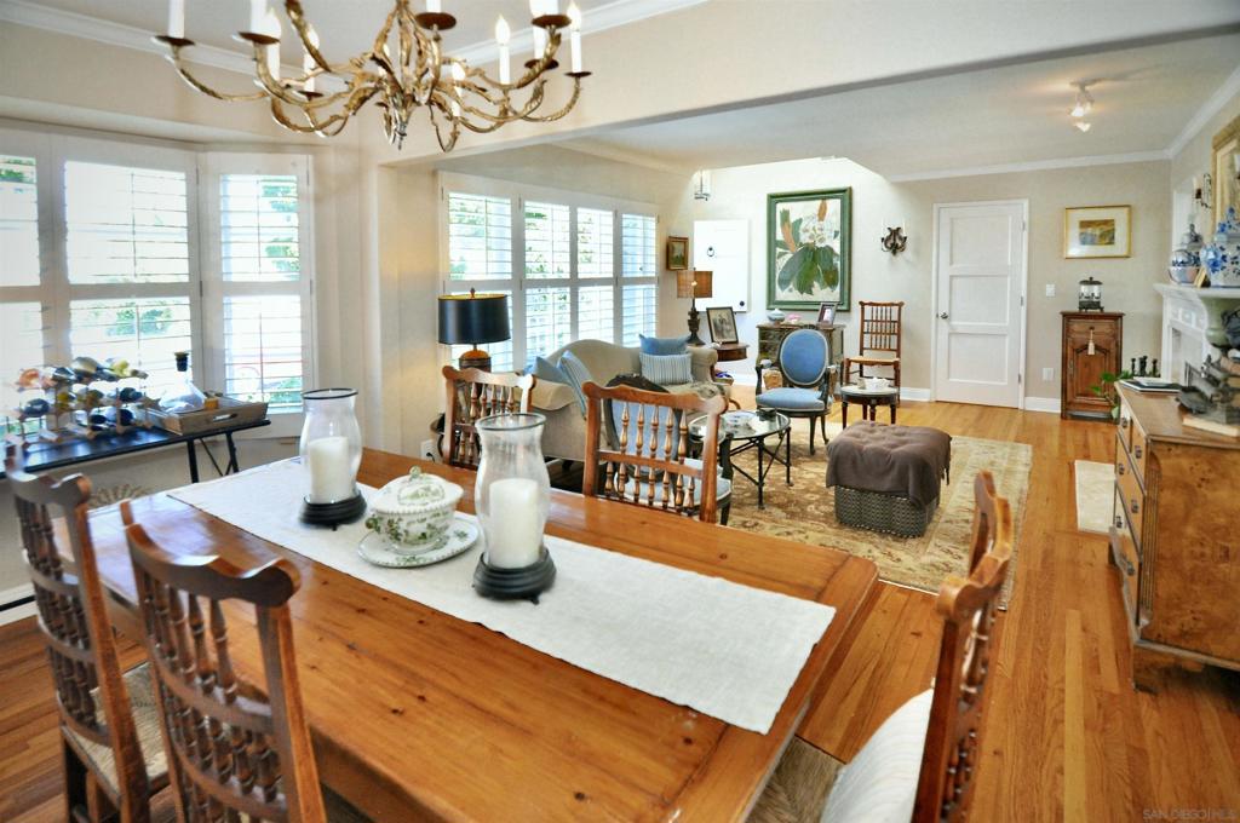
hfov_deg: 95.1
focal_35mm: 16
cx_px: 620
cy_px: 412
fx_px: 568
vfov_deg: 71.9
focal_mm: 11
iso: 800
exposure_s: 1/60
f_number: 4
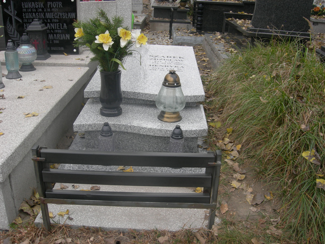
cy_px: 122
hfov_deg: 51.4
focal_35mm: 36
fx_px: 338
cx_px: 162
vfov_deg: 39.7
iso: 64
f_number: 4.3
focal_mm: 7.5
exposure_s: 1/65
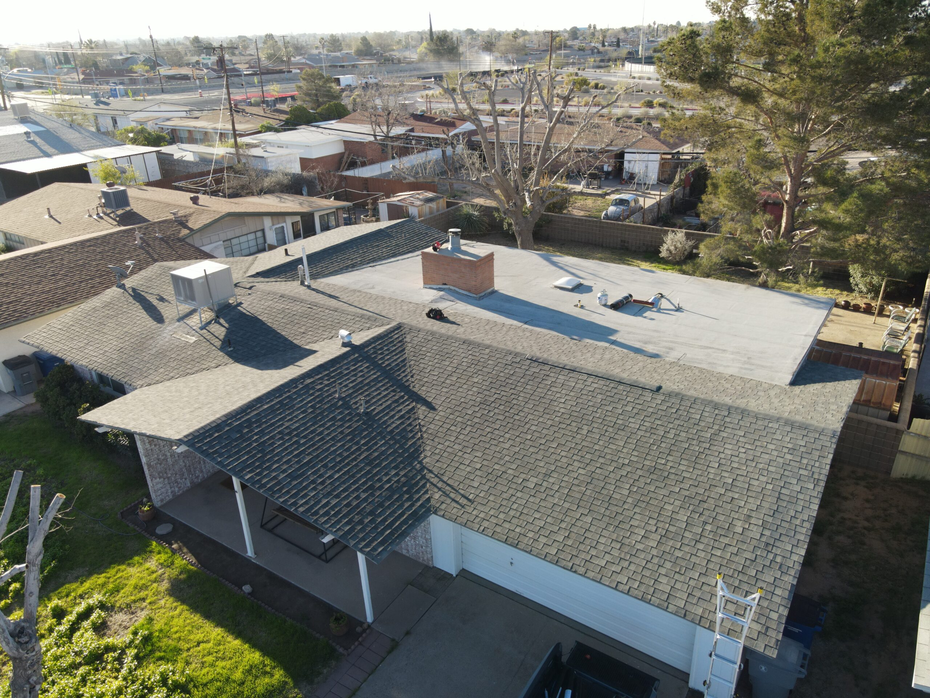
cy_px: 349
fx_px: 645
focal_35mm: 24
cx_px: 465
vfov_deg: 56.8
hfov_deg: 71.6
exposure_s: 1/180
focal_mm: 4.5
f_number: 2.8
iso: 100
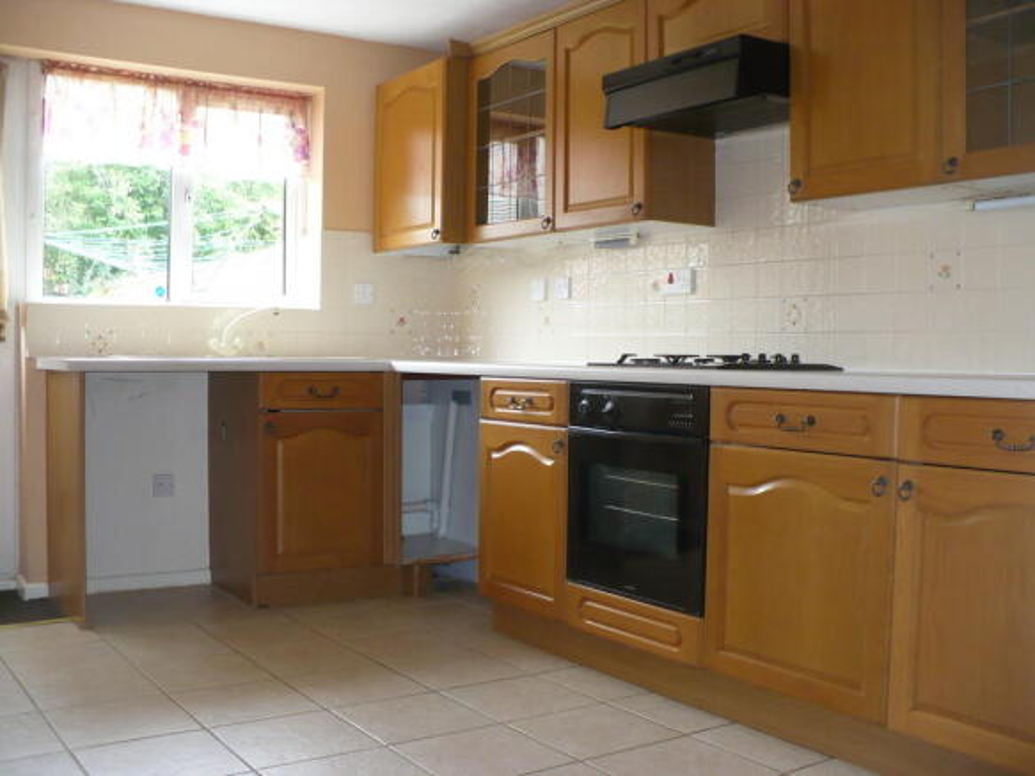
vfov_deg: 38.7
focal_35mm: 37
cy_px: 388
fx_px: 1106
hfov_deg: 50.1
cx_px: 518
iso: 200
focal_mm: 6.1
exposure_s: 1/30
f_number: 2.8
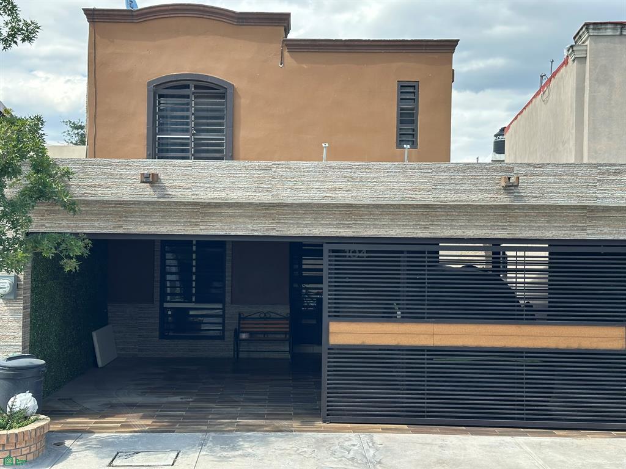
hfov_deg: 39.7
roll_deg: -0.4
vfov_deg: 30.3
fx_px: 868
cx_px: 313
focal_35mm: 48
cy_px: 234
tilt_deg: +1.0
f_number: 1.78
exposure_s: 1/1212
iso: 64
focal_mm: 6.86
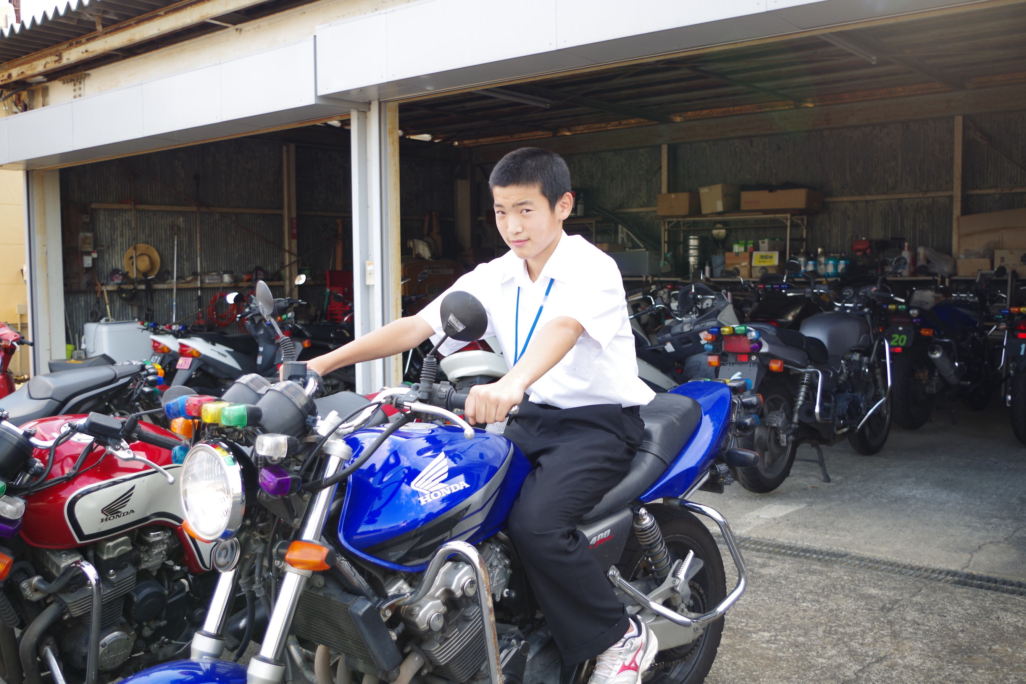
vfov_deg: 38.9
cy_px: 342
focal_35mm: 34
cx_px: 513
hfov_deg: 55.8
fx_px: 969
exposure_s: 1/80
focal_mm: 23.13
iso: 100
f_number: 4
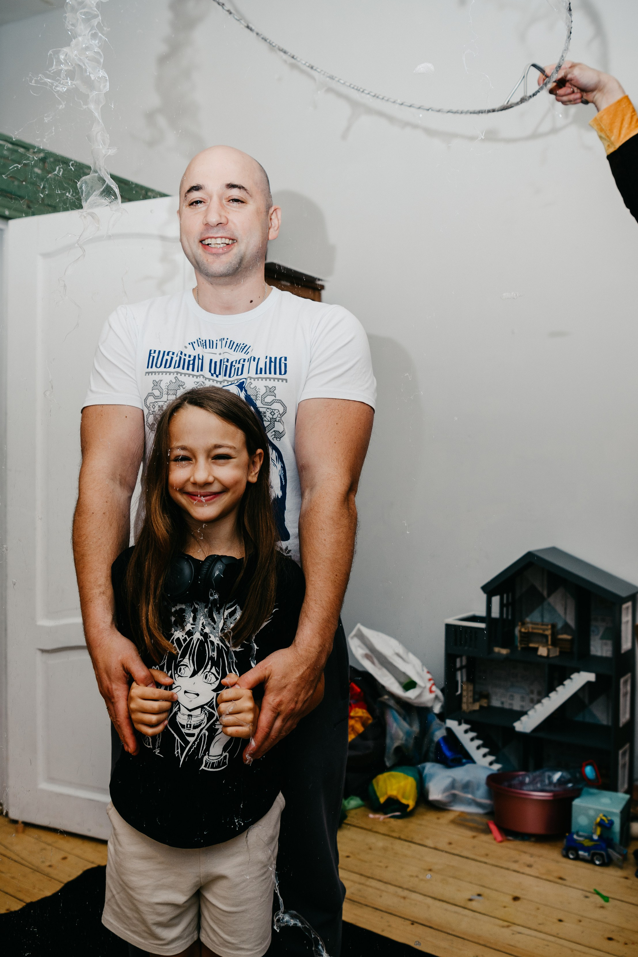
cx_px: 296
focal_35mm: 32
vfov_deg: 58.7
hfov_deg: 41.1
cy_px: 482
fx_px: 851
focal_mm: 26
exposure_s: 1/160
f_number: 3.5
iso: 160
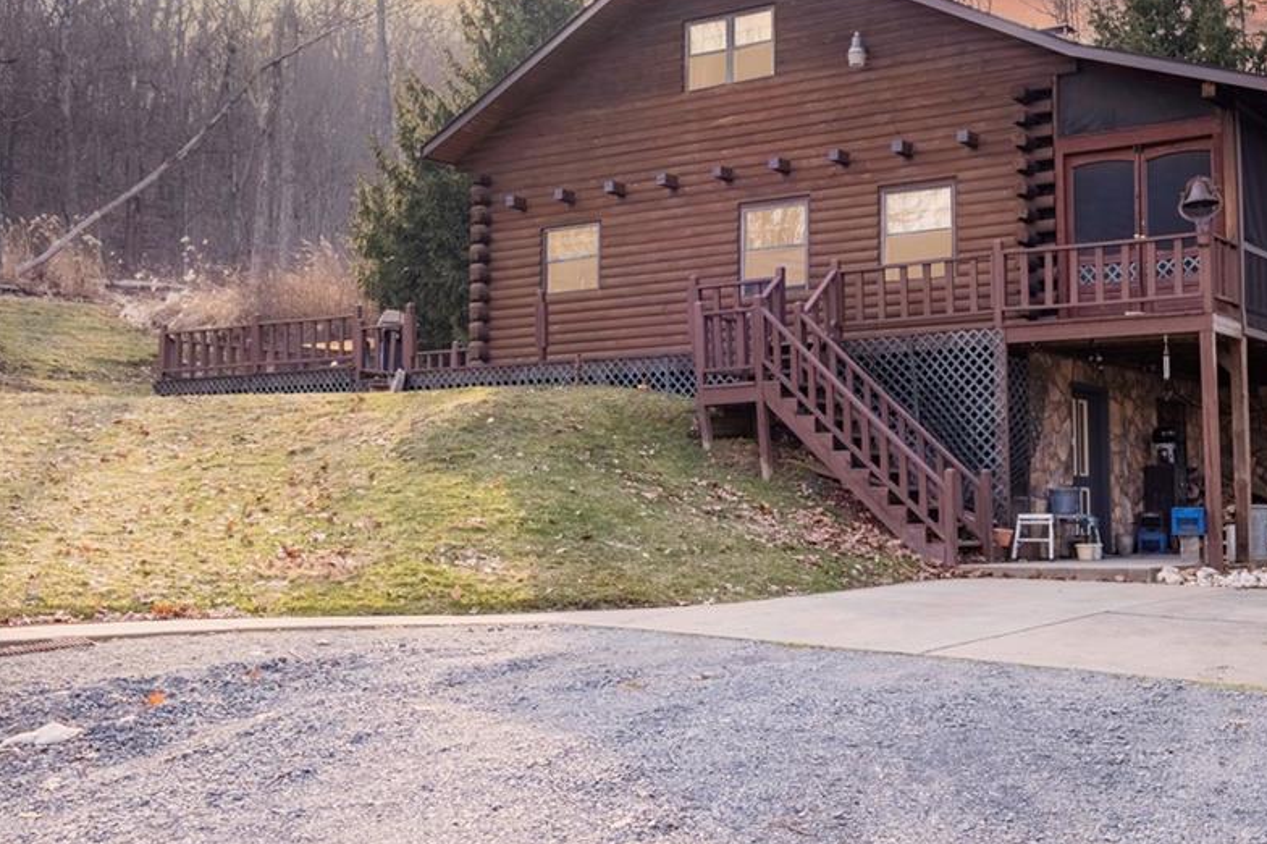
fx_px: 1653
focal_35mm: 47
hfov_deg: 41.5
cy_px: 374
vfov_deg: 28.6
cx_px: 823
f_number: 5.6
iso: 640
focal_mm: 24
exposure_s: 1/6000
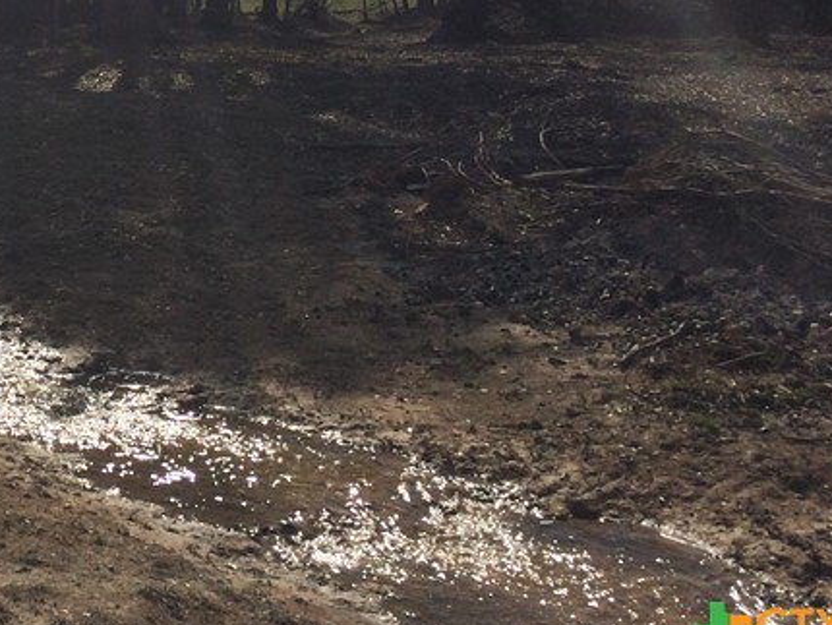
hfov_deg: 26.5
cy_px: -46
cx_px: -14
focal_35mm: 69
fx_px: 1659
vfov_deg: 20.4
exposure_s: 1/5882
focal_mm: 4.15
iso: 32
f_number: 2.2
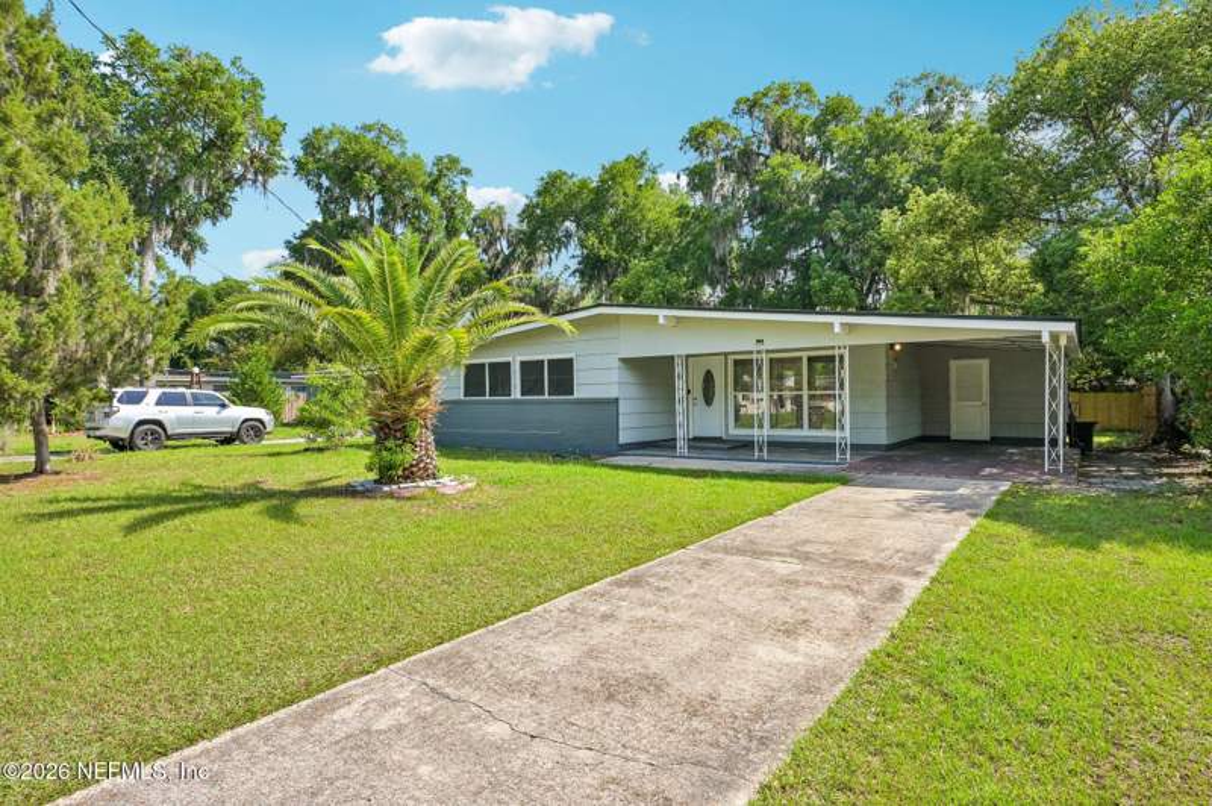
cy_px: 403
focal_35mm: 20
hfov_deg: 85.5
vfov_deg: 63.1
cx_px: 606
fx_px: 656
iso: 100
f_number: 8
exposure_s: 1/125
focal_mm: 19.5
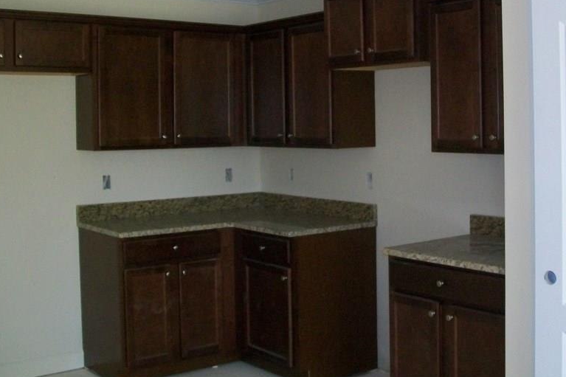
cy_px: 126
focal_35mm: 50
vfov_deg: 26.8
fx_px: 786
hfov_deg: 39.4
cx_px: 348
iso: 160
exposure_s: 1/60
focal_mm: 6
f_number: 2.7
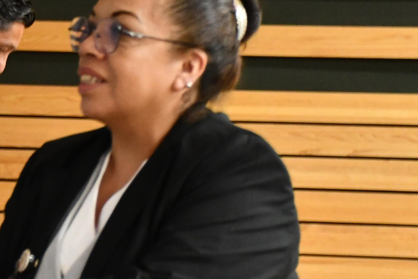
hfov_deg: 8.8
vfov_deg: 6.0
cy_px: 199
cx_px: -113
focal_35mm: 230
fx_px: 2671
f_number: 5
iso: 2000
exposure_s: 1/40
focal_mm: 48
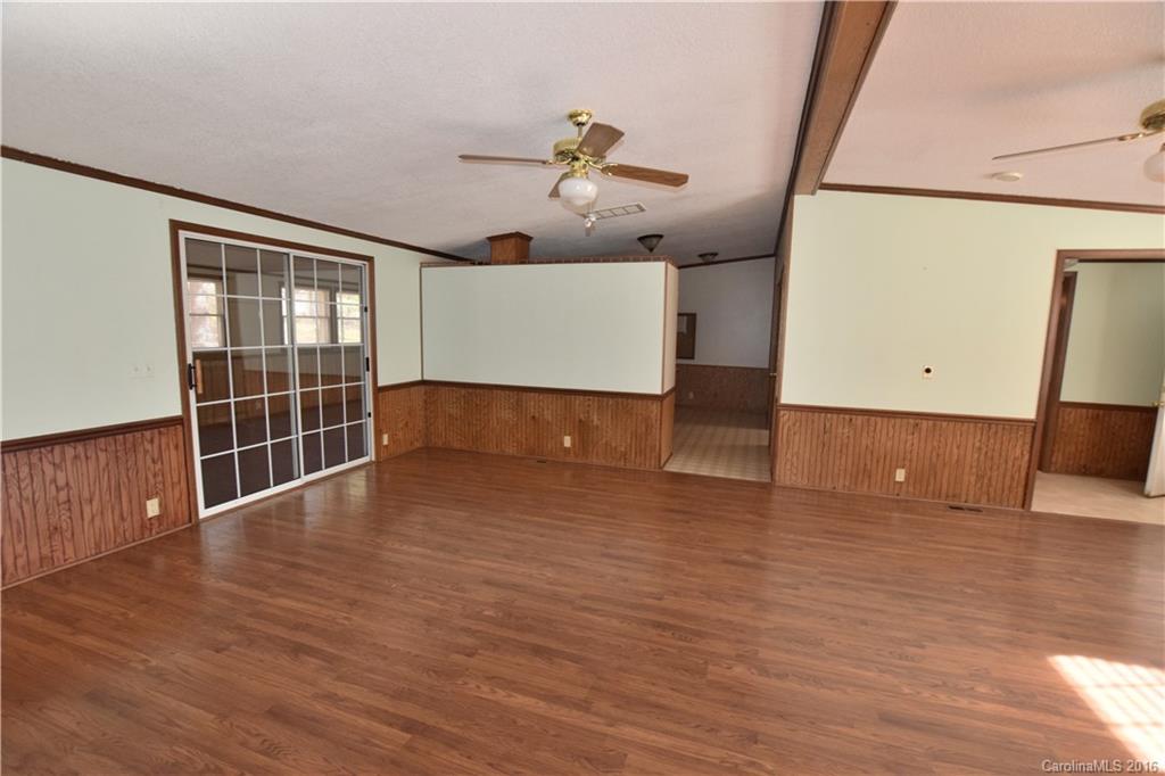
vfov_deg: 77.3
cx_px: 582
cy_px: 388
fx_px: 485
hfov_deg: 100.4
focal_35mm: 15
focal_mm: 10
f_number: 5
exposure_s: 1/100
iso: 800
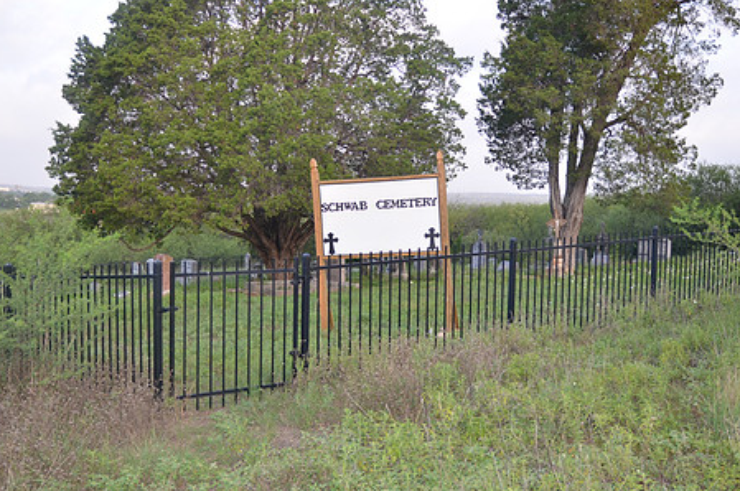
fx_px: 834
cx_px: 376
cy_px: 236
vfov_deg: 32.8
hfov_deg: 47.8
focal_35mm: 41
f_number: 4
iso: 200
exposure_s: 1/250
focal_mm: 21
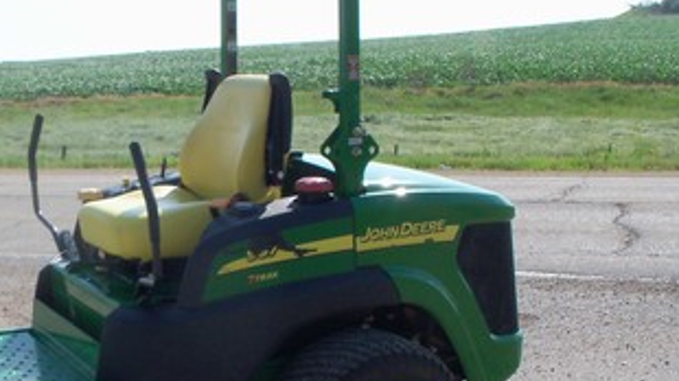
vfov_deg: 17.9
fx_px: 1206
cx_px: 90
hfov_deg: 30.3
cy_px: 282
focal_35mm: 67
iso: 80
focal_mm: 6.3
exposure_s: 1/320
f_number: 5.5
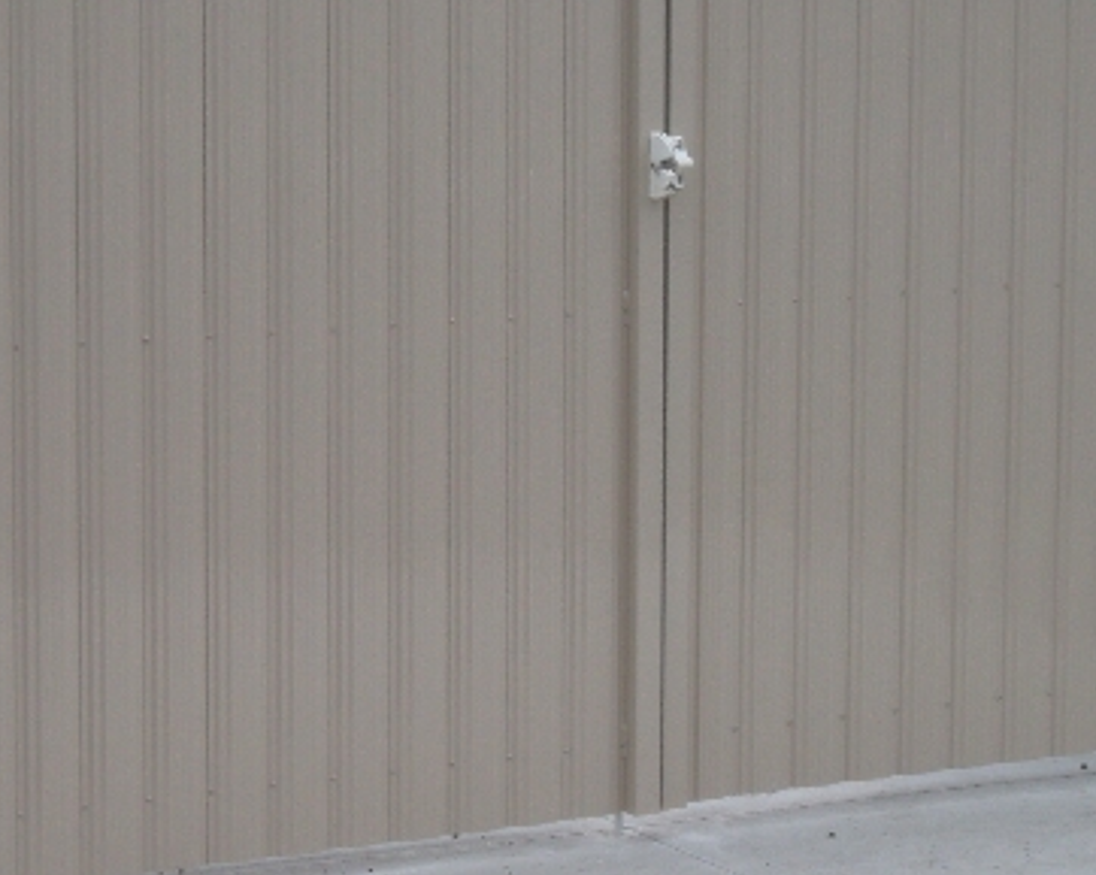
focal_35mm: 136
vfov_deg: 11.3
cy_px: 330
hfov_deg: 14.2
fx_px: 4408
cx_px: 509
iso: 80
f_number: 5.6
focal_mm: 11.2
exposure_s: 1/105
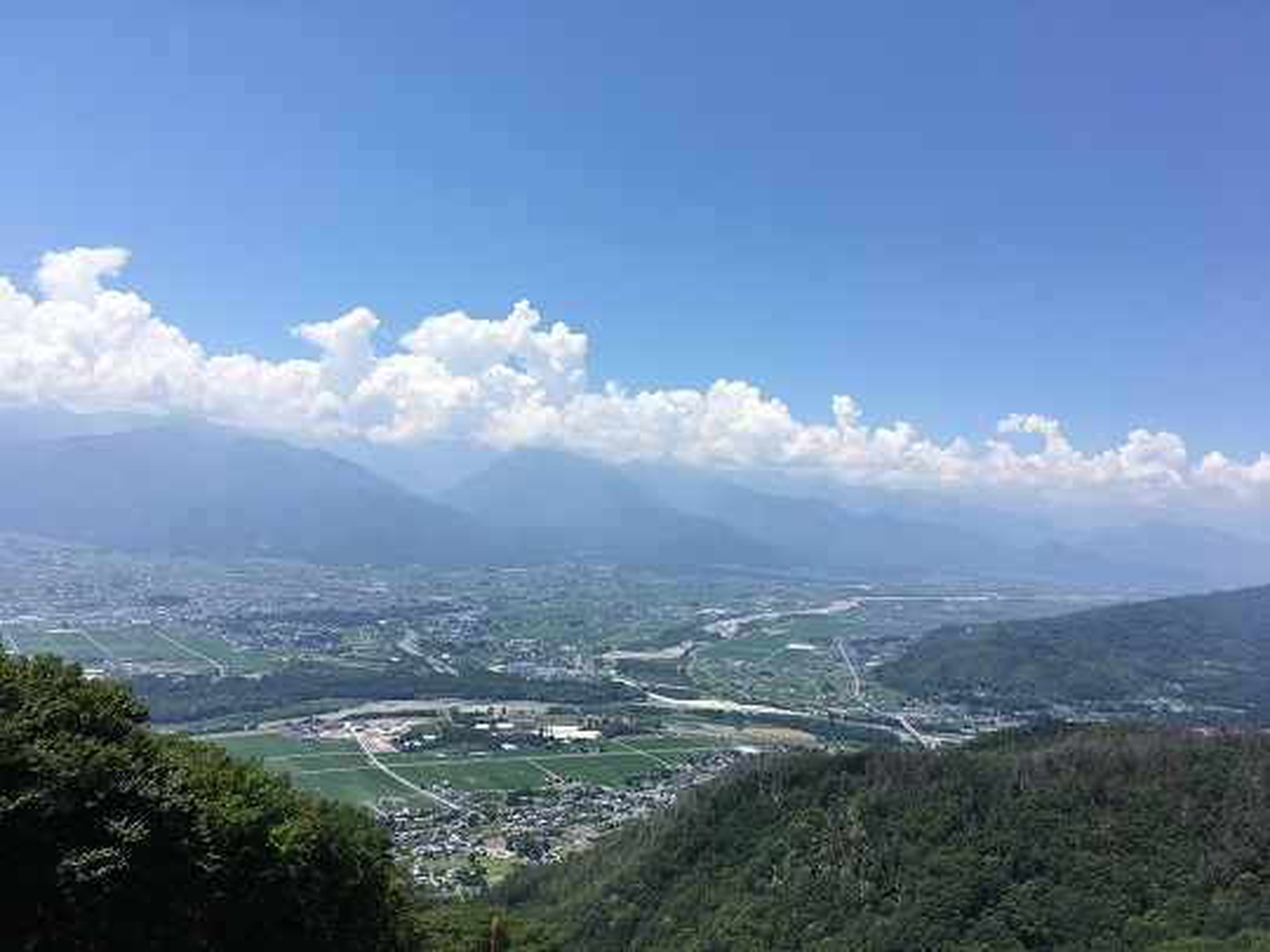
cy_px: 476
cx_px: 635
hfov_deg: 61.7
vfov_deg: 48.2
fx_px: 1064
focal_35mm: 29
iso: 25
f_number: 2.2
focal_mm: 4.15
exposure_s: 1/1832
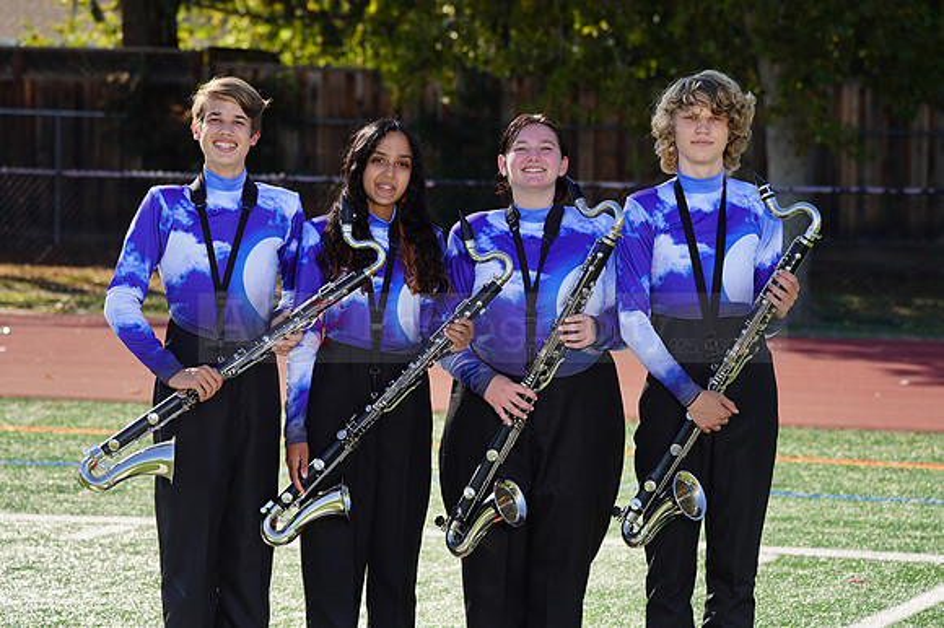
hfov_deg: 12.2
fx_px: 4403
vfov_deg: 8.2
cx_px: 472
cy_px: 314
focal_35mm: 168
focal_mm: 168
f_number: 7.1
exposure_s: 1/200
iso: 100
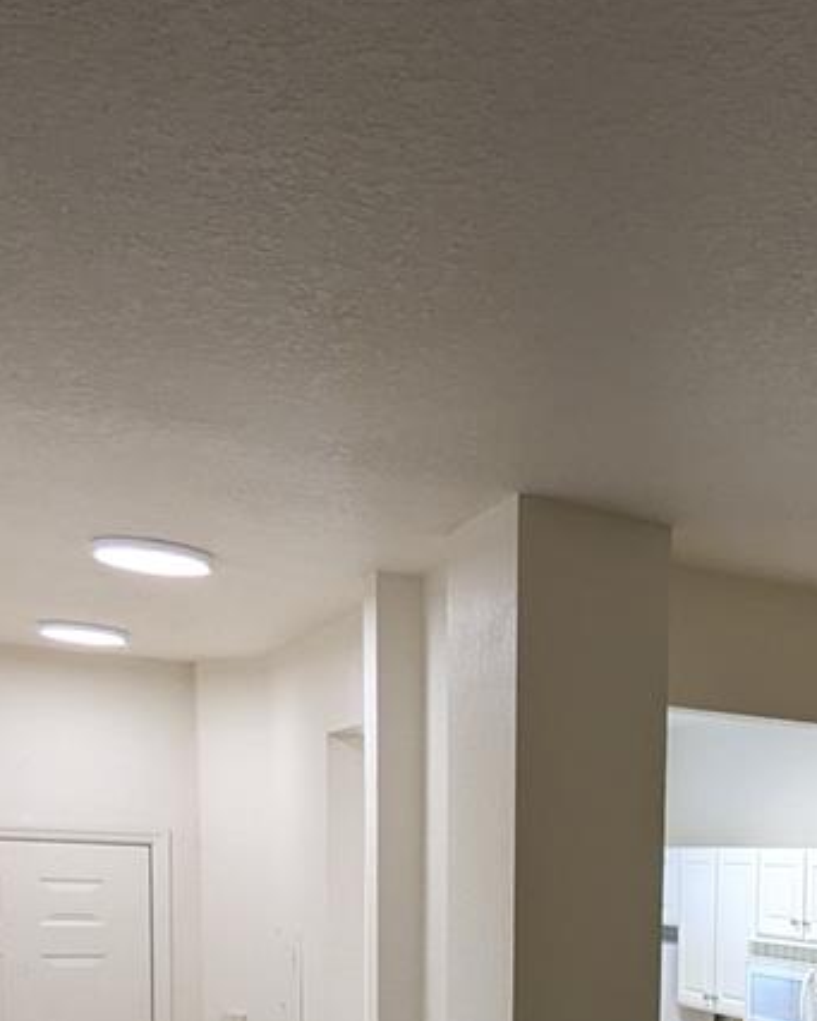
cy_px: 1038
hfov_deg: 31.4
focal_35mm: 44
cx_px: 830
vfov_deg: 37.2
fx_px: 1329
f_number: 2.2
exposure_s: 1/120
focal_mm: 2.35
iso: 214
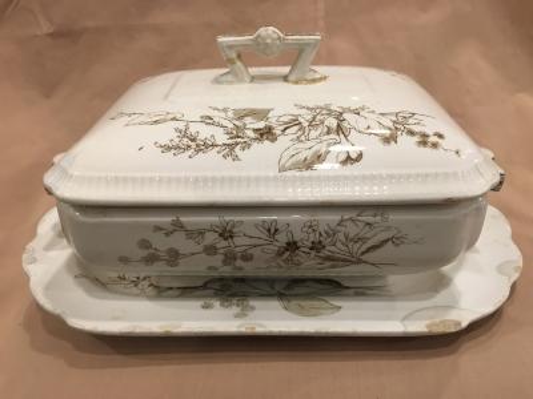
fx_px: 447
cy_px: 200
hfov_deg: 61.7
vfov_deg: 48.2
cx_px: 266
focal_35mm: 29
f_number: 2.2
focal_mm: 4.15
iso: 50
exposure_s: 1/30
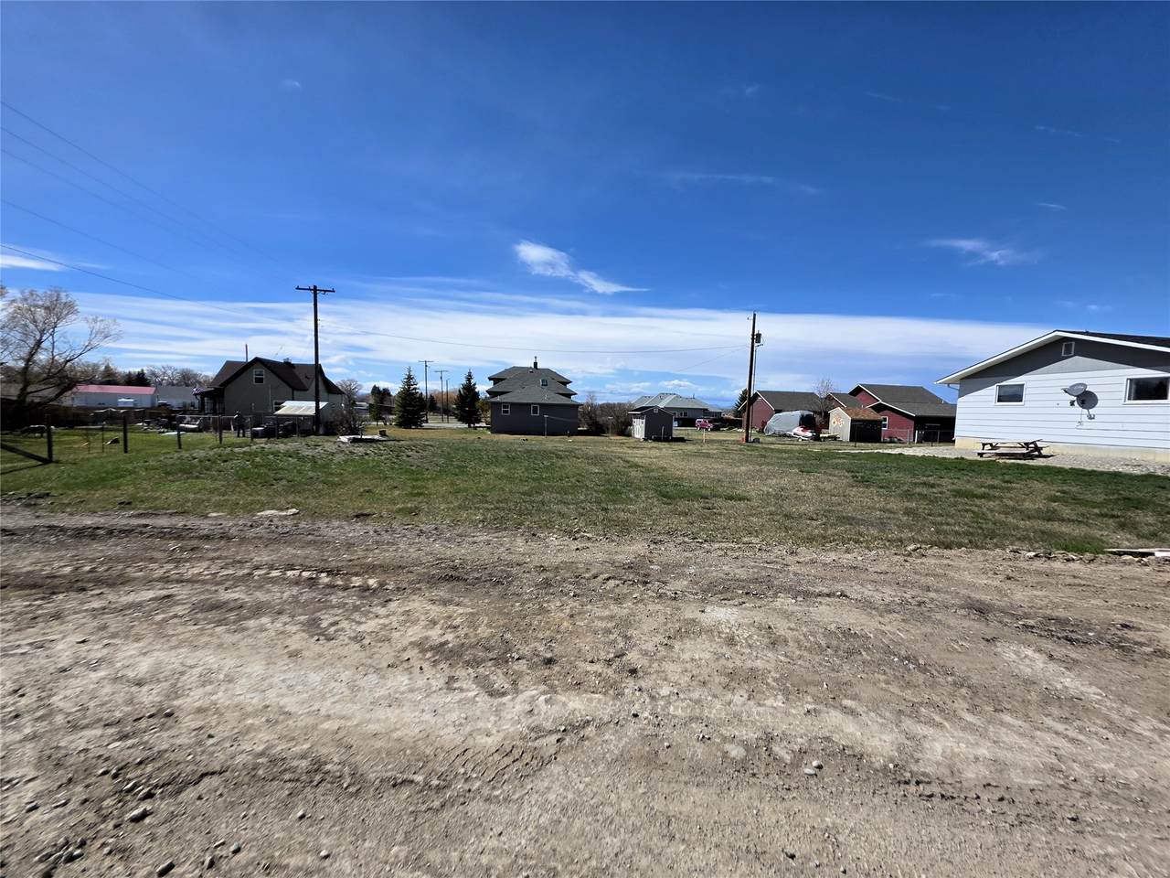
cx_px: 585
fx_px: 439
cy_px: 439
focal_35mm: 13
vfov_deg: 89.9
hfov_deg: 106.2
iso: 40
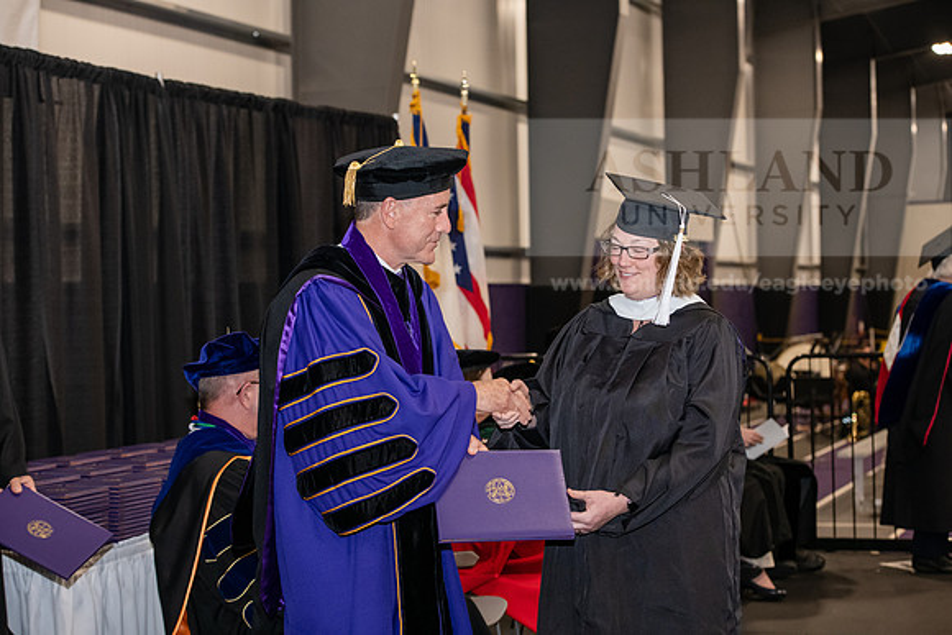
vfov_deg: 19.5
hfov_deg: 28.8
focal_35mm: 70
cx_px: 476
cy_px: 318
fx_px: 1851
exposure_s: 1/200
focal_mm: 70
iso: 2500
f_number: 5
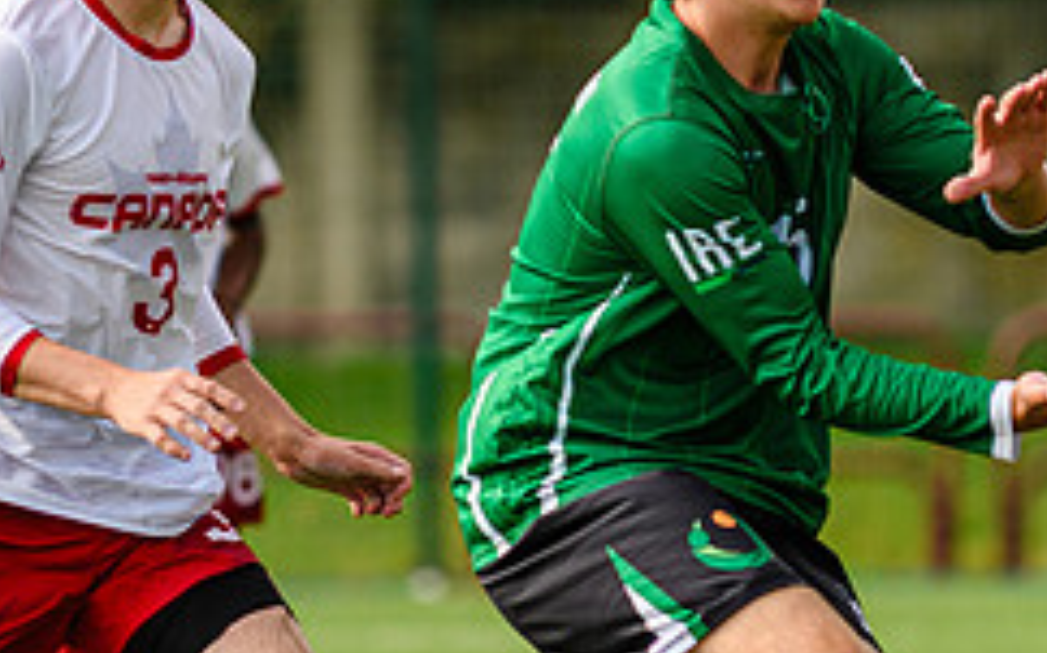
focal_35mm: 1001
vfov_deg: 1.3
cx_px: 552
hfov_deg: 2.1
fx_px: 28549
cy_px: 184
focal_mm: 200
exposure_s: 1/1250
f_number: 3.2
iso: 200
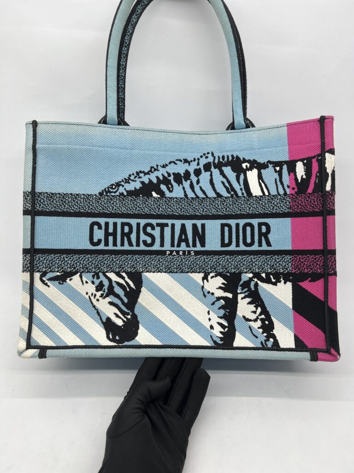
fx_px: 355
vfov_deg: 67.3
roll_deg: -0.2
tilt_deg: -29.6
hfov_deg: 53.1
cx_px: 177
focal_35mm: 26
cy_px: 236
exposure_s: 1/100
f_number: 1.5
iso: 40
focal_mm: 5.7
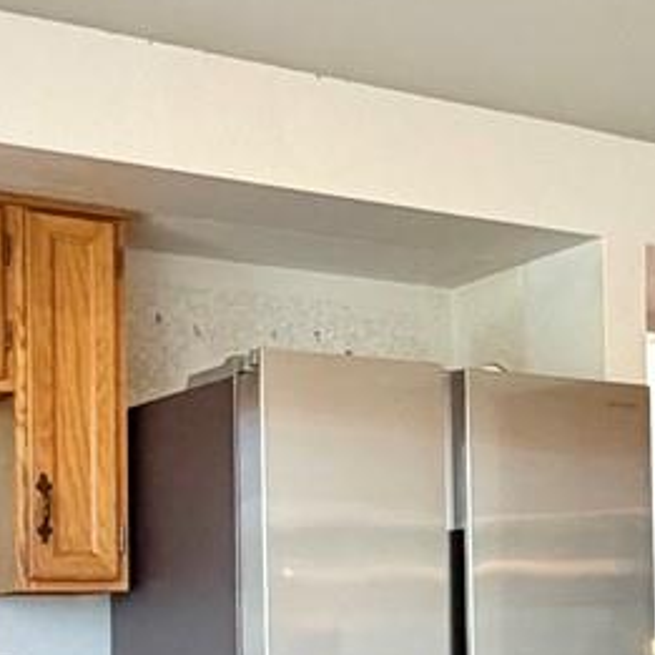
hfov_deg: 22.5
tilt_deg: +1.4
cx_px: 494
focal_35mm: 76
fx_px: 1627
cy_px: 587
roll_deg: +0.8
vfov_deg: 22.2
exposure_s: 1/60
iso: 500
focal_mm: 2.22
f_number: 2.2
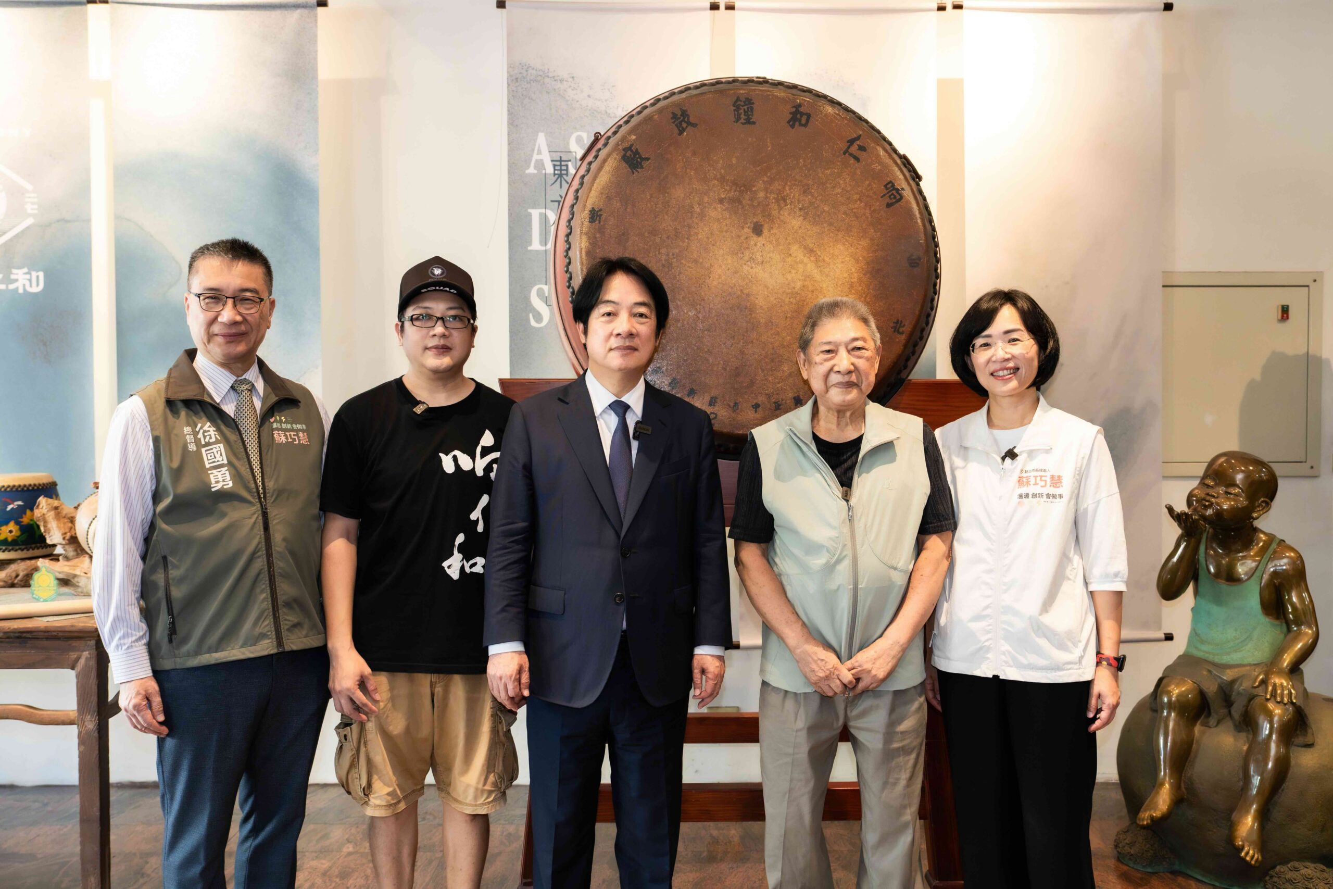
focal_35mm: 32
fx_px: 1194
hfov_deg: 58.3
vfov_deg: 40.8
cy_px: 431
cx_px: 686
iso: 6400
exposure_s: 1/250
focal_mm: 31
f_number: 4
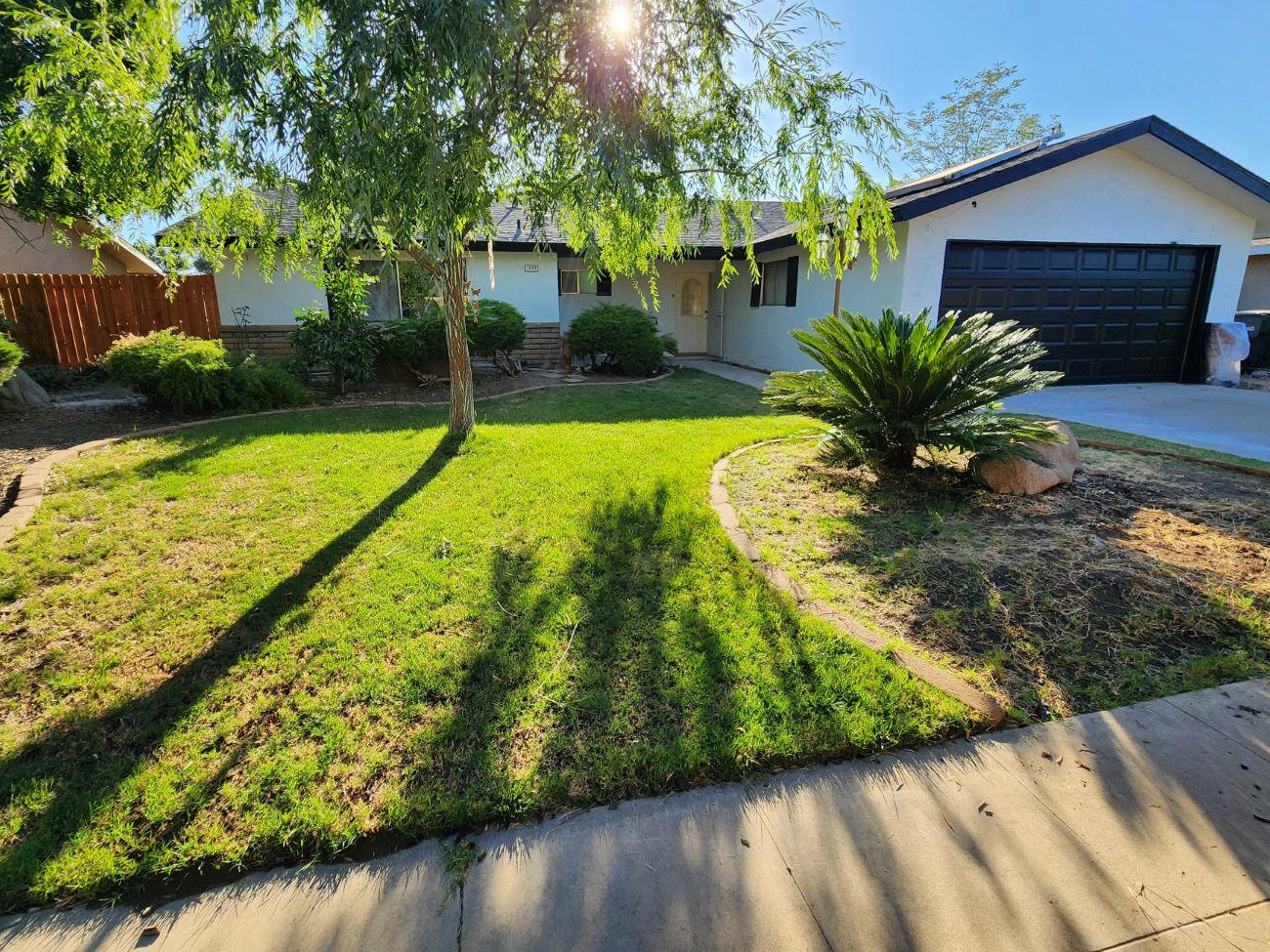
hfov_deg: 98.2
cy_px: 451
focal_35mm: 15
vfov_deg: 81.7
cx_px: 626
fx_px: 550
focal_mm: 2.2
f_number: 2.2
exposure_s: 1/738
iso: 50
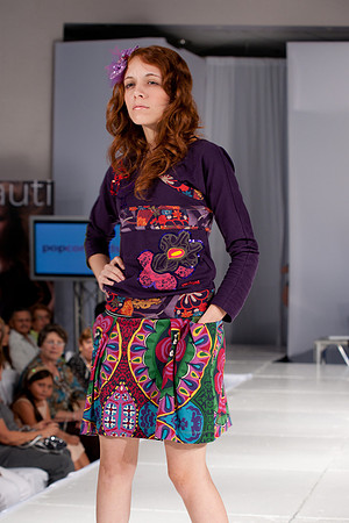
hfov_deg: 19.5
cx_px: 174
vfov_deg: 28.8
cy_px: 262
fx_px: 1018
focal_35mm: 70
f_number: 5
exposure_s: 1/125
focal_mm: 70
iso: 200
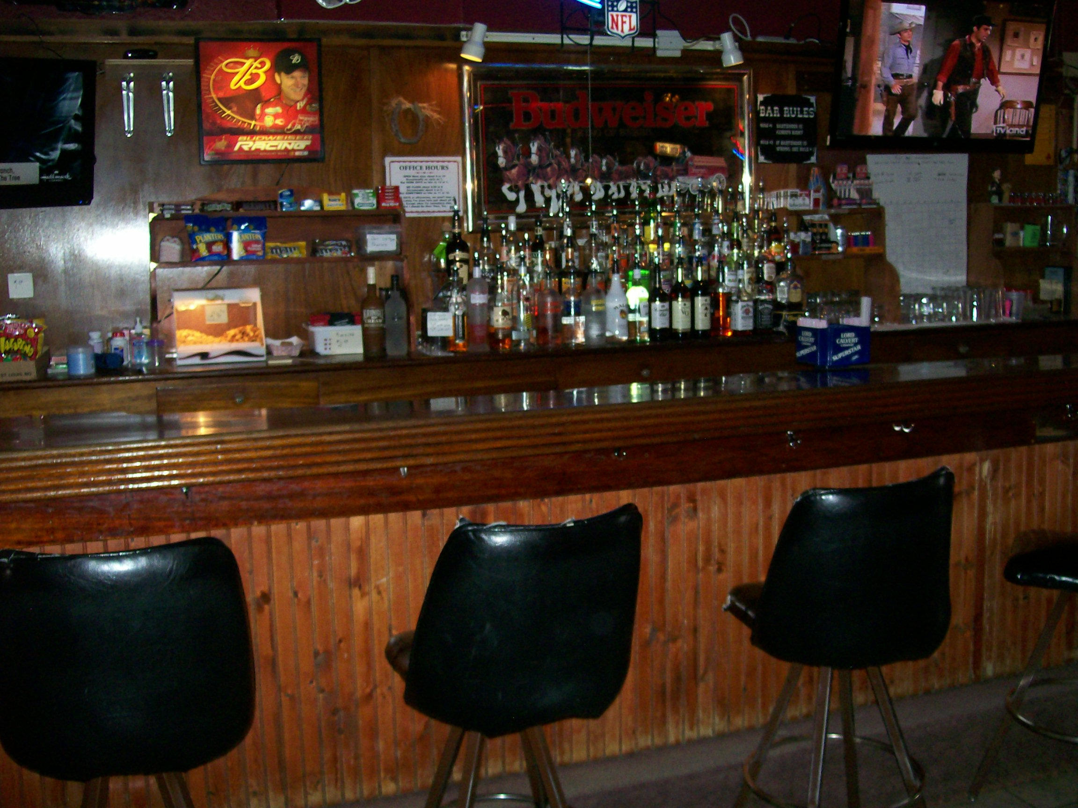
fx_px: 1121
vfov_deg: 39.7
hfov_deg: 51.4
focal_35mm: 36
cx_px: 539
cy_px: 404
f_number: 2.7
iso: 140
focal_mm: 6
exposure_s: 1/64
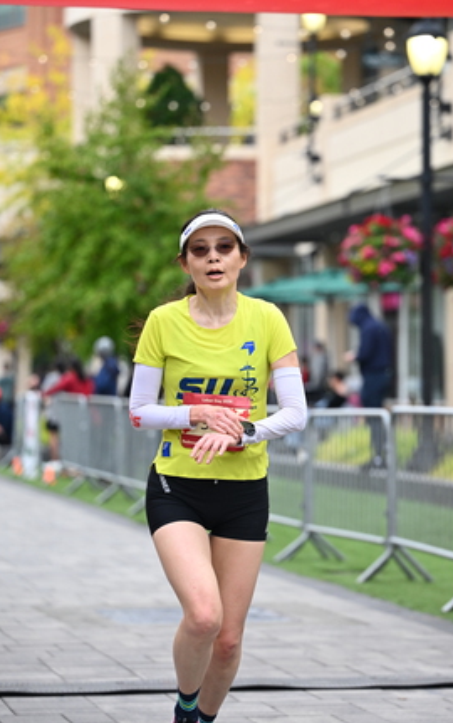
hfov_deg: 10.1
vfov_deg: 16.1
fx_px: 2564
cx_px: 306
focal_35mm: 130
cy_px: 351
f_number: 2.8
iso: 1000
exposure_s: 1/1600
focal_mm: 100
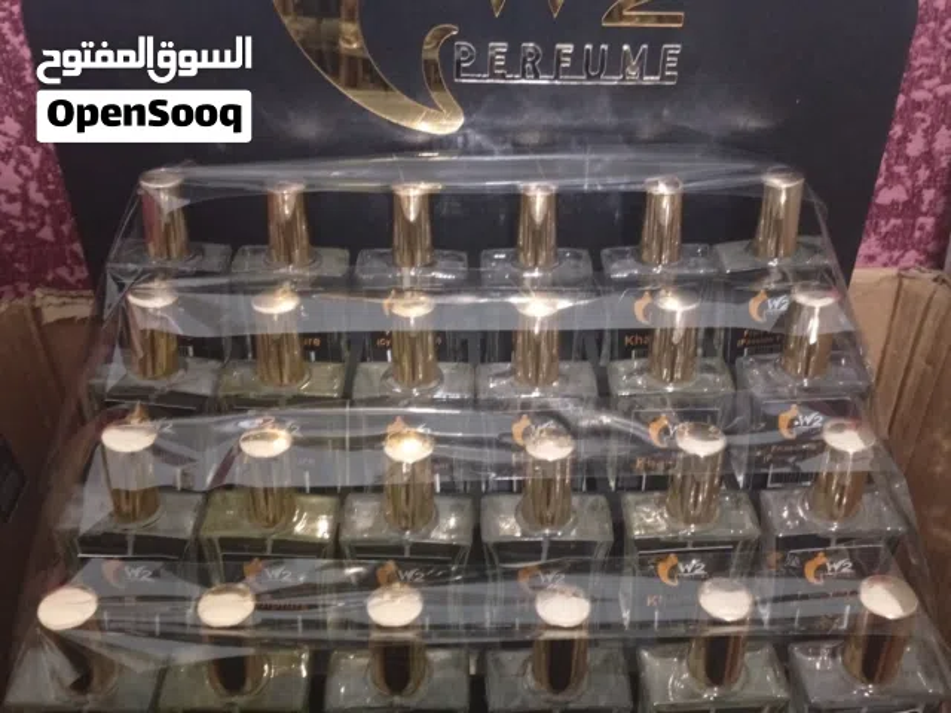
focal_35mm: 27
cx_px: 476
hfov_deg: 65.3
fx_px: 742
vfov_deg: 51.4
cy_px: 356
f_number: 1.8
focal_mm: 3.98
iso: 2830
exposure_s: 1/16.7
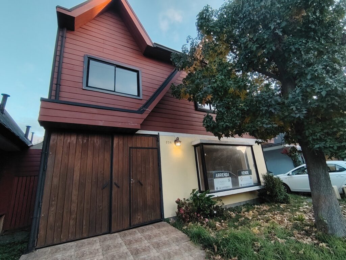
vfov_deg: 78.1
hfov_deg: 94.5
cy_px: 130
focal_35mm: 16
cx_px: 173
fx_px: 160
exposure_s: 1/50
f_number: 2.2
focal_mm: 1.42
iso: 164
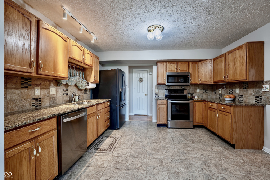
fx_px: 111
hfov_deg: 101.1
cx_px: 135
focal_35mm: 15
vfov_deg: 78.1
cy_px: 90
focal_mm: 14.8
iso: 100
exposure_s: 1/60
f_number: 7.1
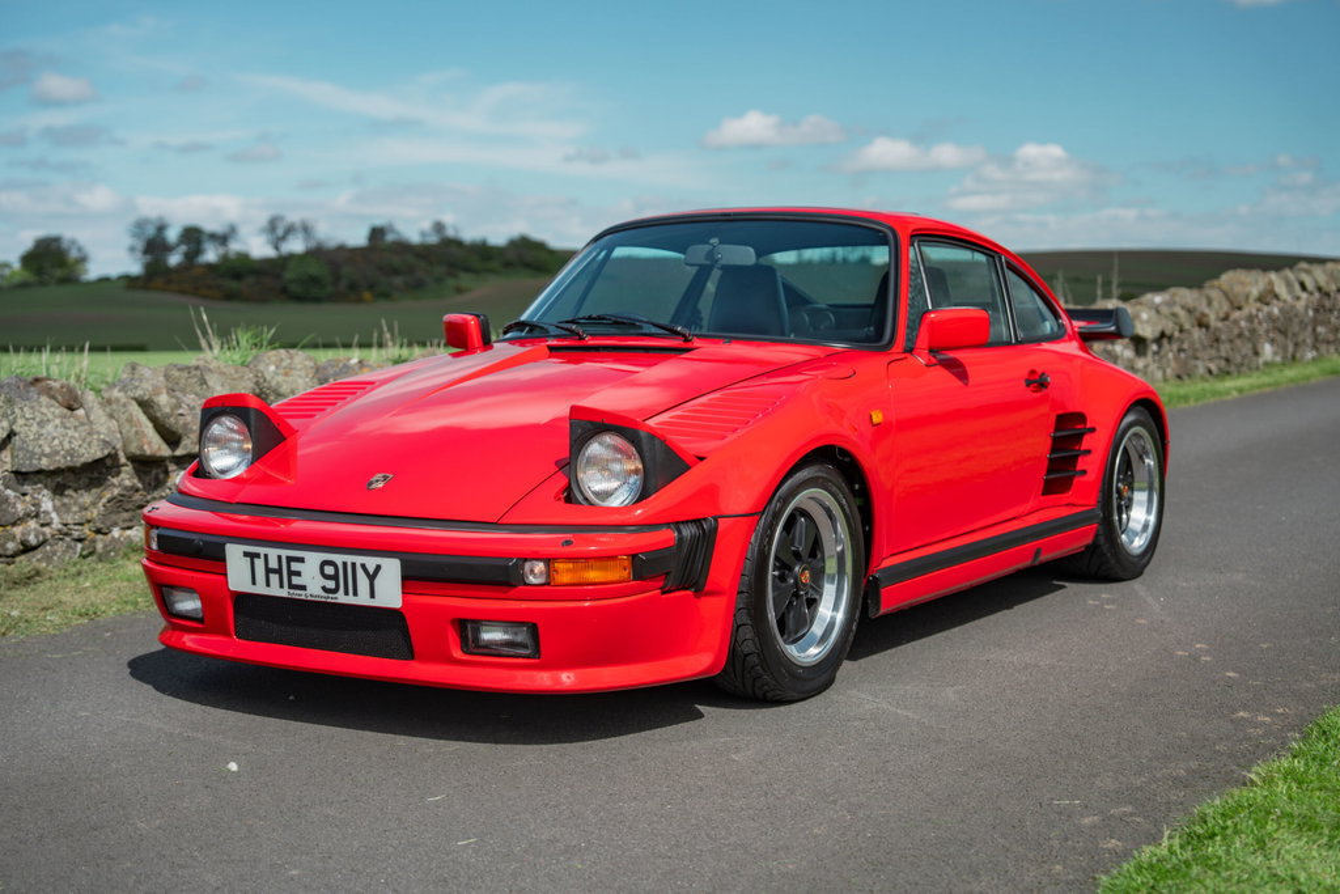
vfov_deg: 26.0
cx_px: 670
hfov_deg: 38.2
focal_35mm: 52
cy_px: 447
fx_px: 1936
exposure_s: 1/1250
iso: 100
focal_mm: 52
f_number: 2.8
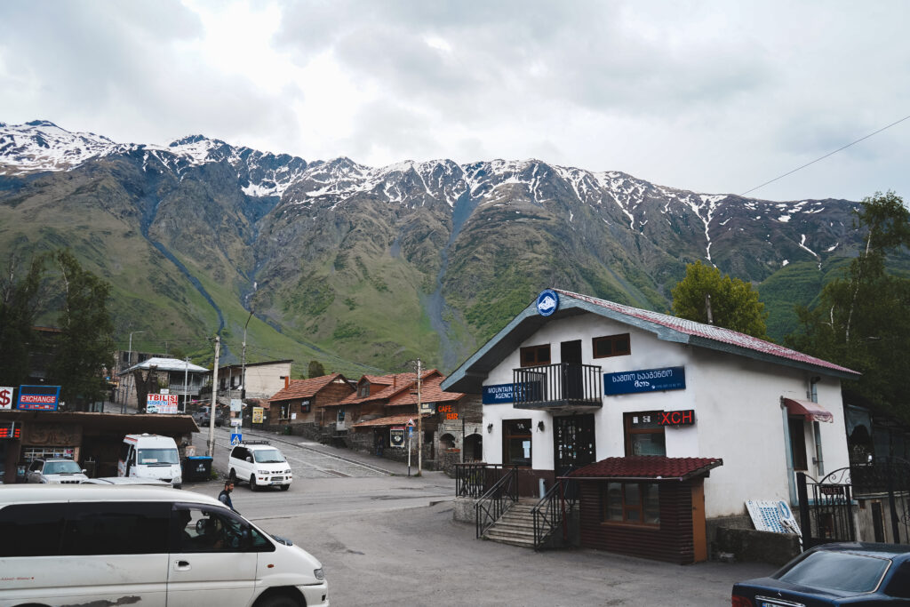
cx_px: 455
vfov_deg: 46.4
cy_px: 304
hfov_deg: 65.5
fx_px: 708
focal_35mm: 28
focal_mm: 28
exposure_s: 1/320
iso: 100
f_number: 4.5
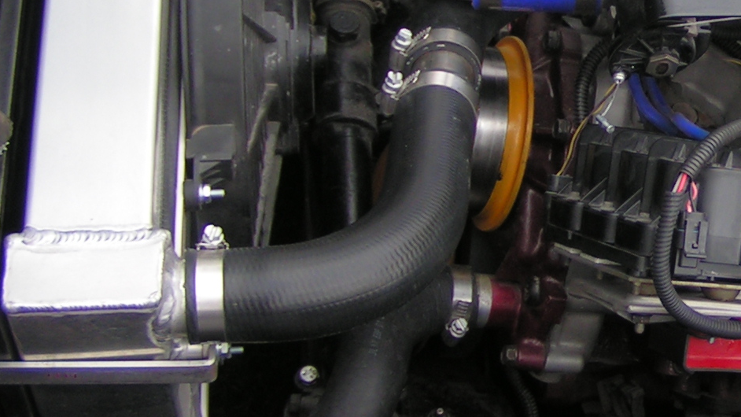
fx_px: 1768
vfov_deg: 13.4
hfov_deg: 22.6
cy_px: 68
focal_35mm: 90
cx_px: 764
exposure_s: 1/200
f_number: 2.8
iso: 50
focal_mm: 5.8
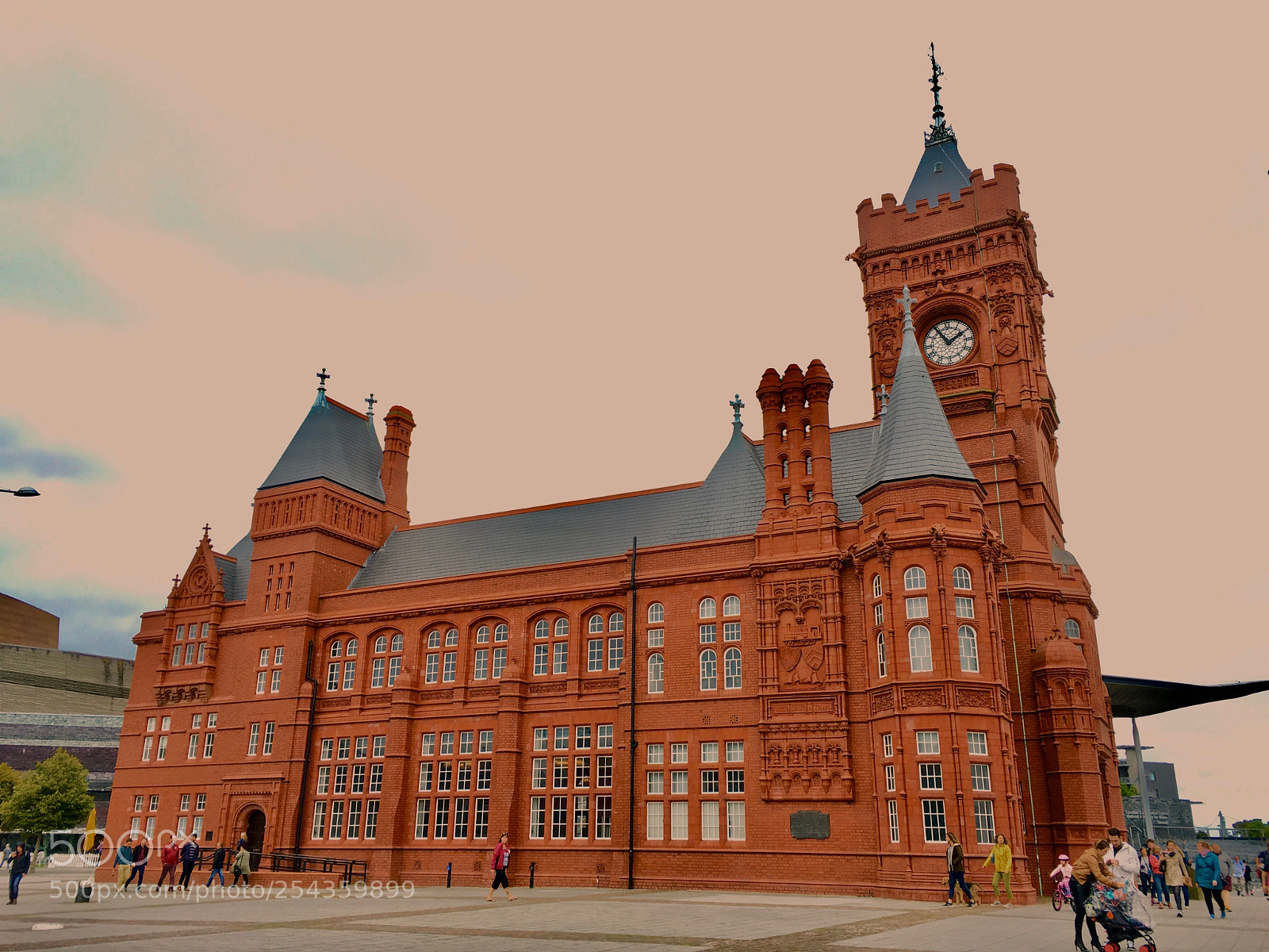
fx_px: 1063
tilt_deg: +18.8
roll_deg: -0.3
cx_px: 634
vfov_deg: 48.2
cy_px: 476
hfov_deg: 61.7
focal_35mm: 29
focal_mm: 4.15
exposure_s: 1/331
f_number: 2.2
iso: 25
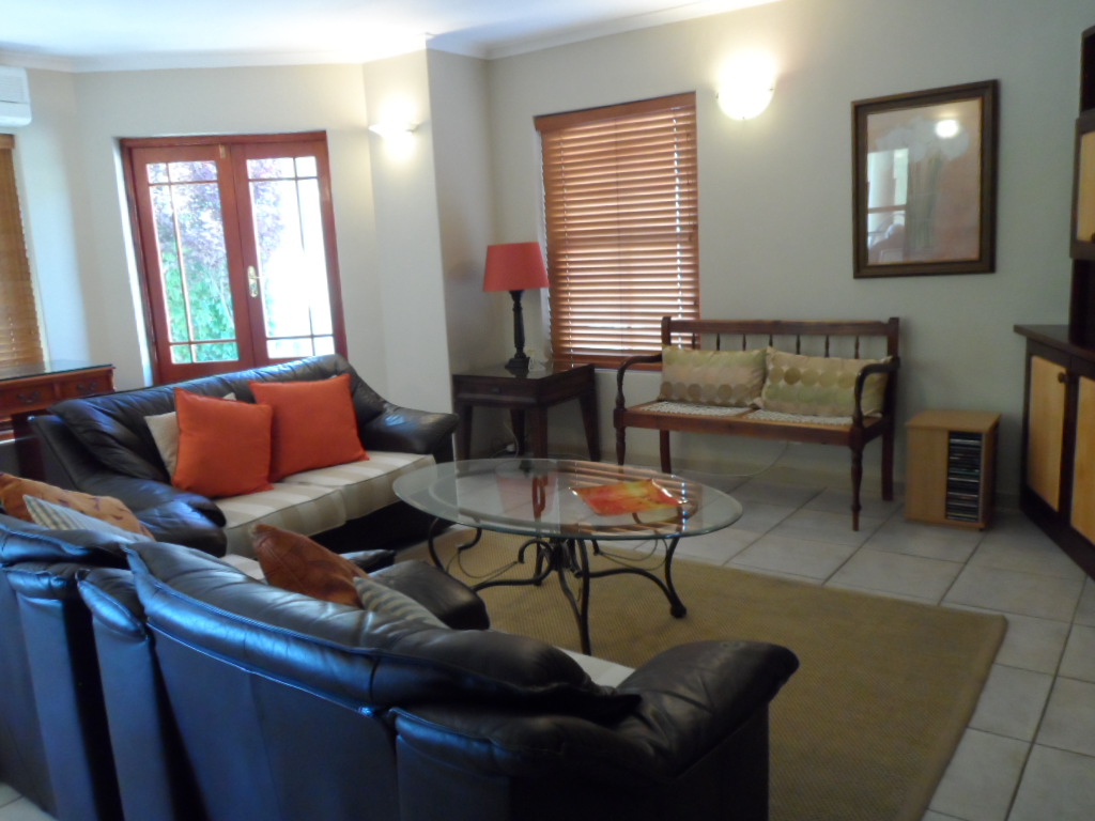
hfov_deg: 63.4
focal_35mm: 28
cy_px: 410
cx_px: 548
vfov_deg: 49.7
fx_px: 886
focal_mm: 4.9
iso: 400
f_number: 3.1
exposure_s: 1/20
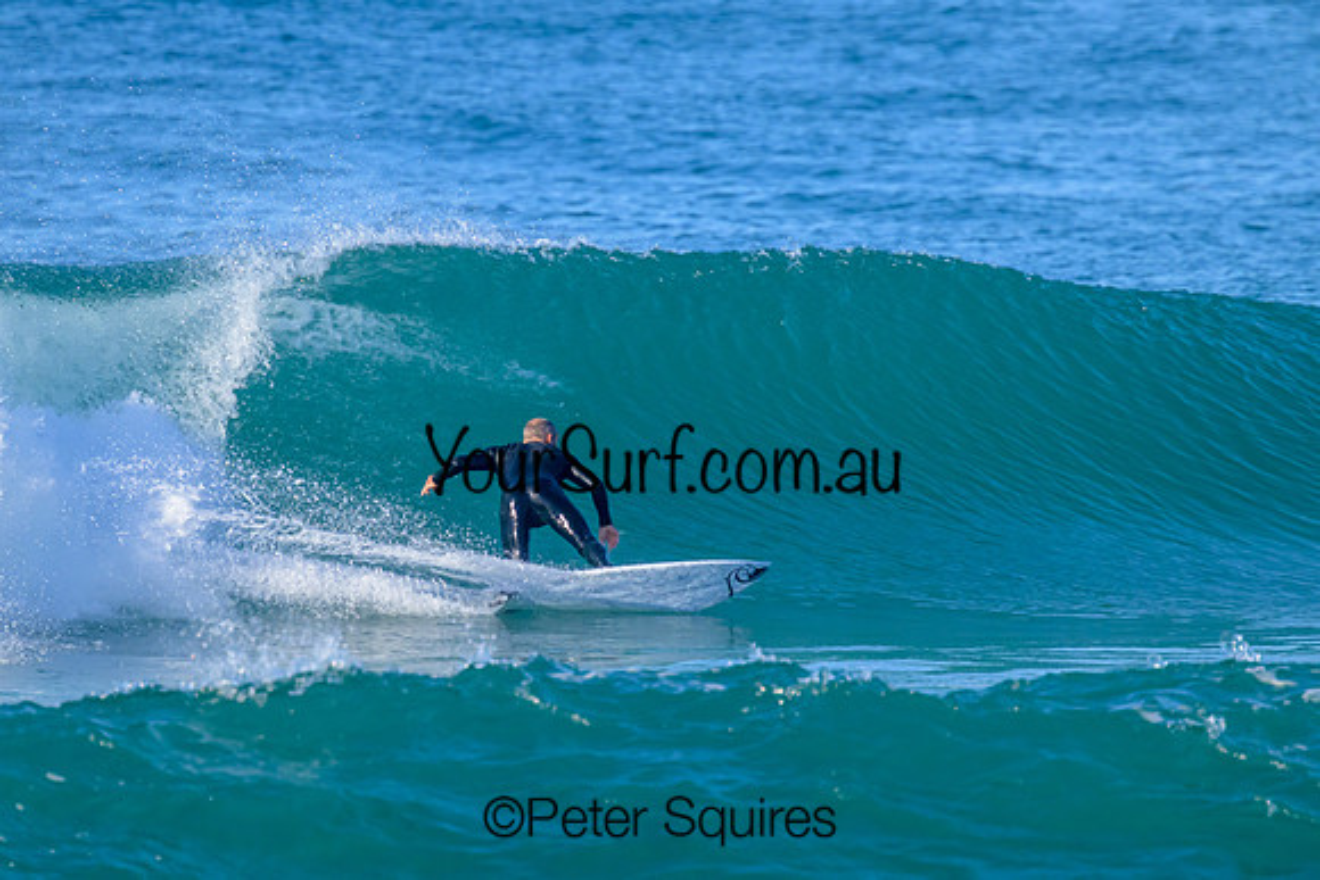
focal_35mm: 824
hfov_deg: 2.5
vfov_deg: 1.7
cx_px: 660
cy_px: 440
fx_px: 30222
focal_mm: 800
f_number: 11
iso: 2500
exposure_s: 1/2000
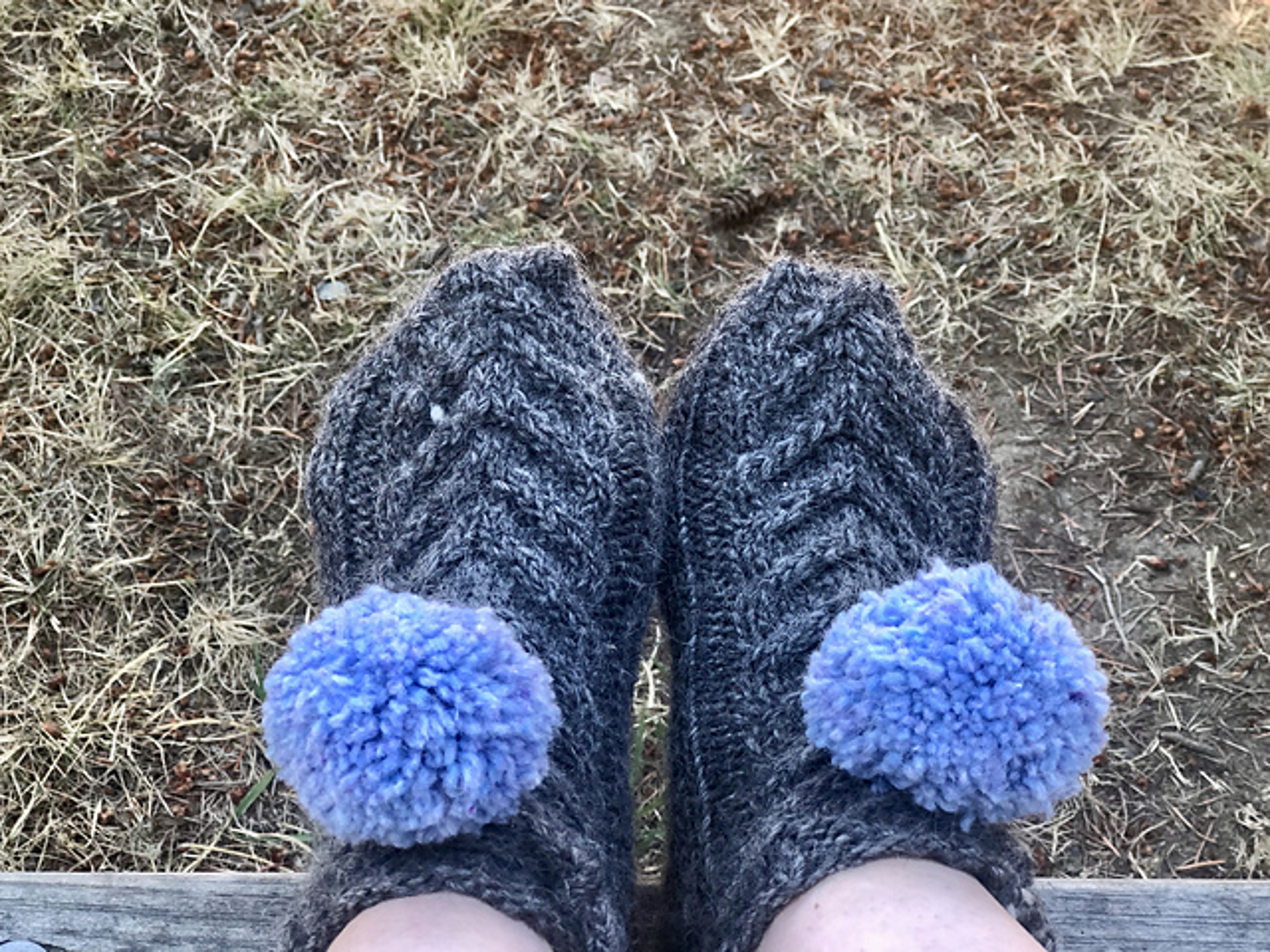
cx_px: 635
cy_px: 476
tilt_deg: -55.0
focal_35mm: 57
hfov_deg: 33.8
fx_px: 2091
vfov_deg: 25.7
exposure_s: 1/30
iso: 32
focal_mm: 6.6
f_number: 2.8
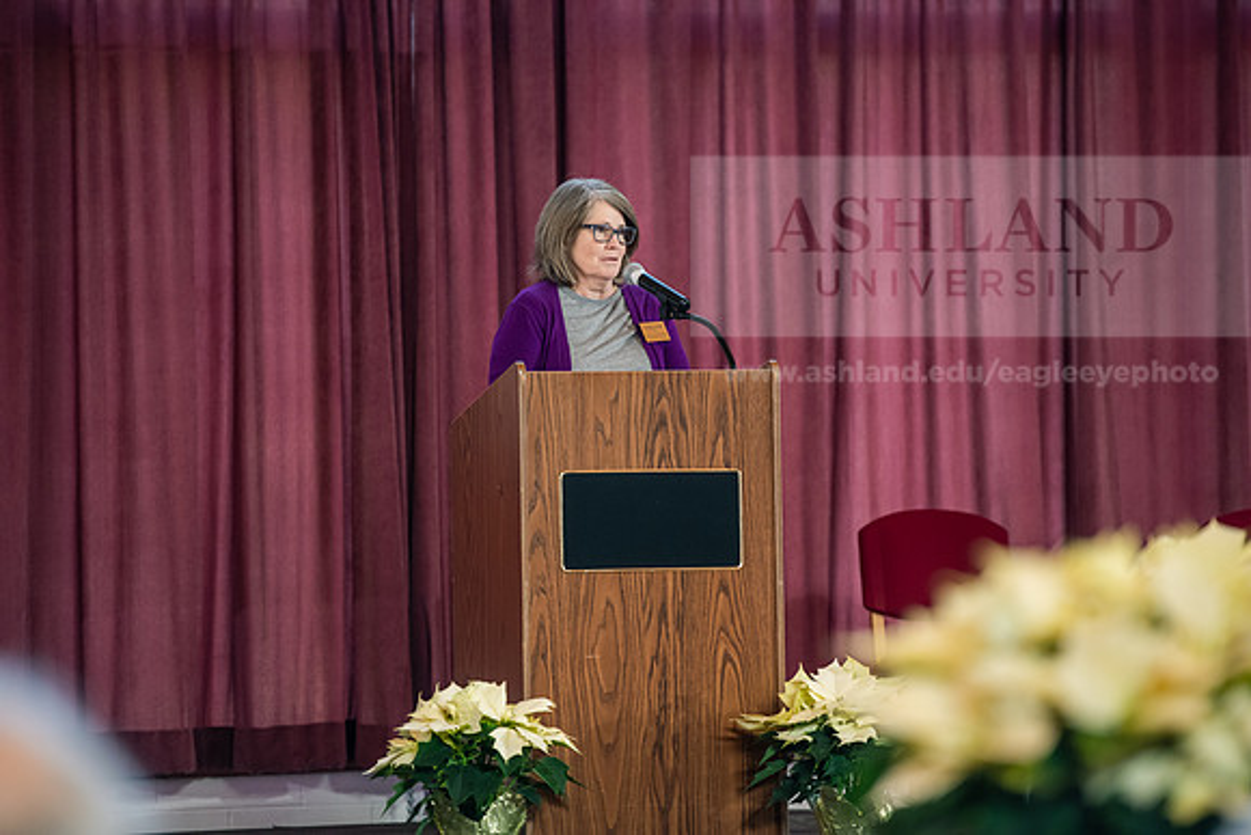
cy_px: 418
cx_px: 626
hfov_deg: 11.1
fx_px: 6430
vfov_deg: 7.4
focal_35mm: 185
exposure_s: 1/200
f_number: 3.2
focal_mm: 185
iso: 1600
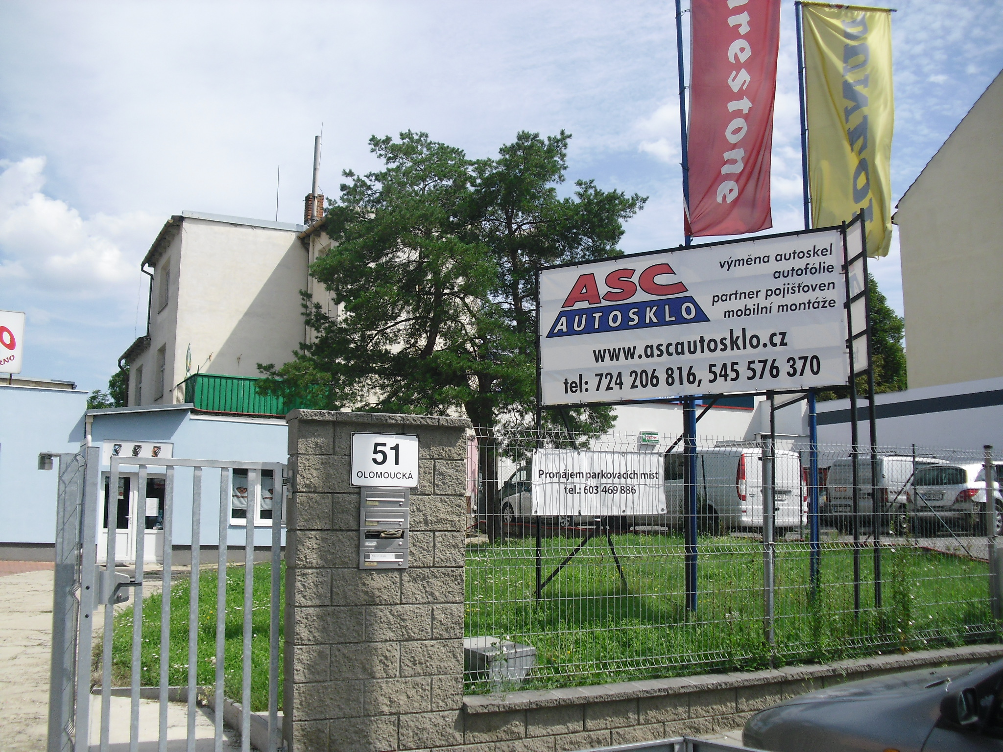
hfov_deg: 51.4
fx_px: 1043
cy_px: 376
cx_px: 502
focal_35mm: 36
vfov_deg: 39.7
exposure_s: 1/160
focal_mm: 6.3
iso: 80
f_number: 7.8
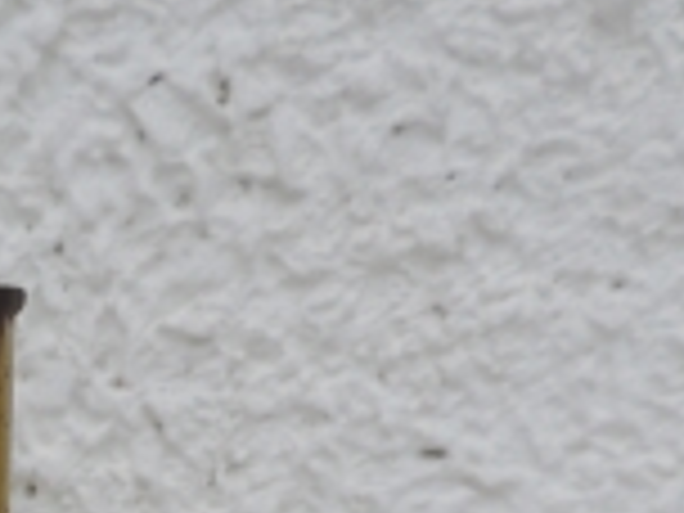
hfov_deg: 18.9
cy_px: 922
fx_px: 1877
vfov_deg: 13.9
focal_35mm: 95
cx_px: -243
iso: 80
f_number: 3
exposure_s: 1/250
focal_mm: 4.3
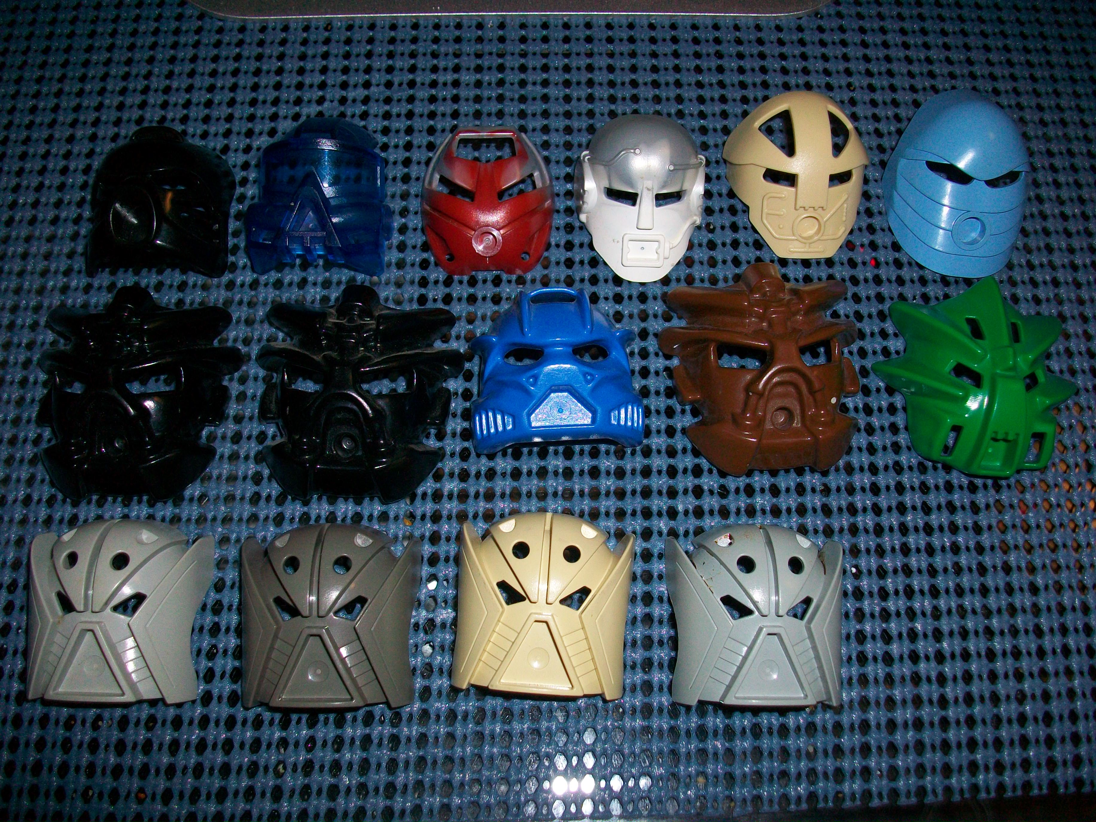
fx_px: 1013
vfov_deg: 44.2
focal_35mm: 32
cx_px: 548
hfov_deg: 56.8
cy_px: 411
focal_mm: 5.7
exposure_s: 1/60
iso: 120
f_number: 2.8
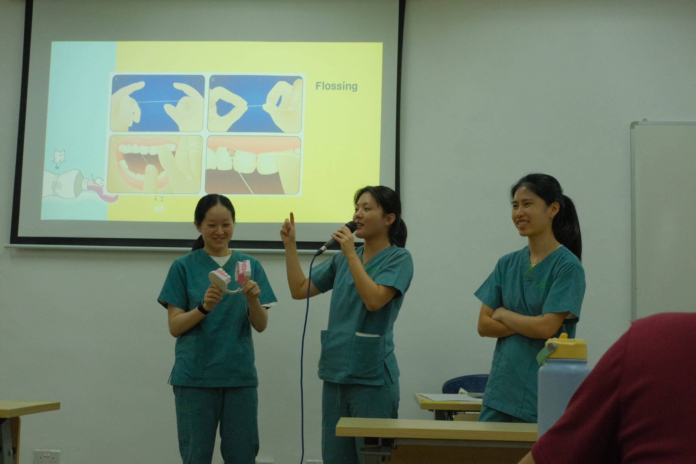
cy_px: 232
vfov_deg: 27.0
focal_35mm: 50
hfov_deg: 39.6
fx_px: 967
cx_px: 348
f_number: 6.3
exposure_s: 1/500
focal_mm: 33
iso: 5000
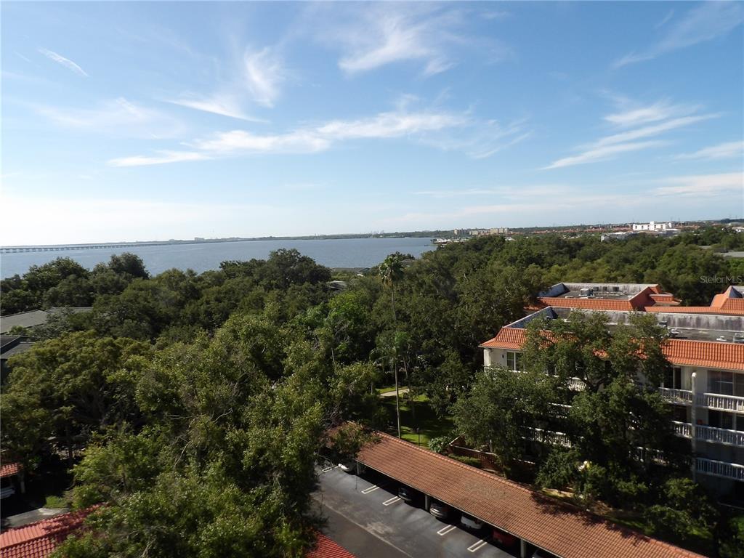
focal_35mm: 24
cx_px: 372
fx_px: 516
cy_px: 279
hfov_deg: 71.6
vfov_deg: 56.8
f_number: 4.6
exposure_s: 1/579
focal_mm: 4.3
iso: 100
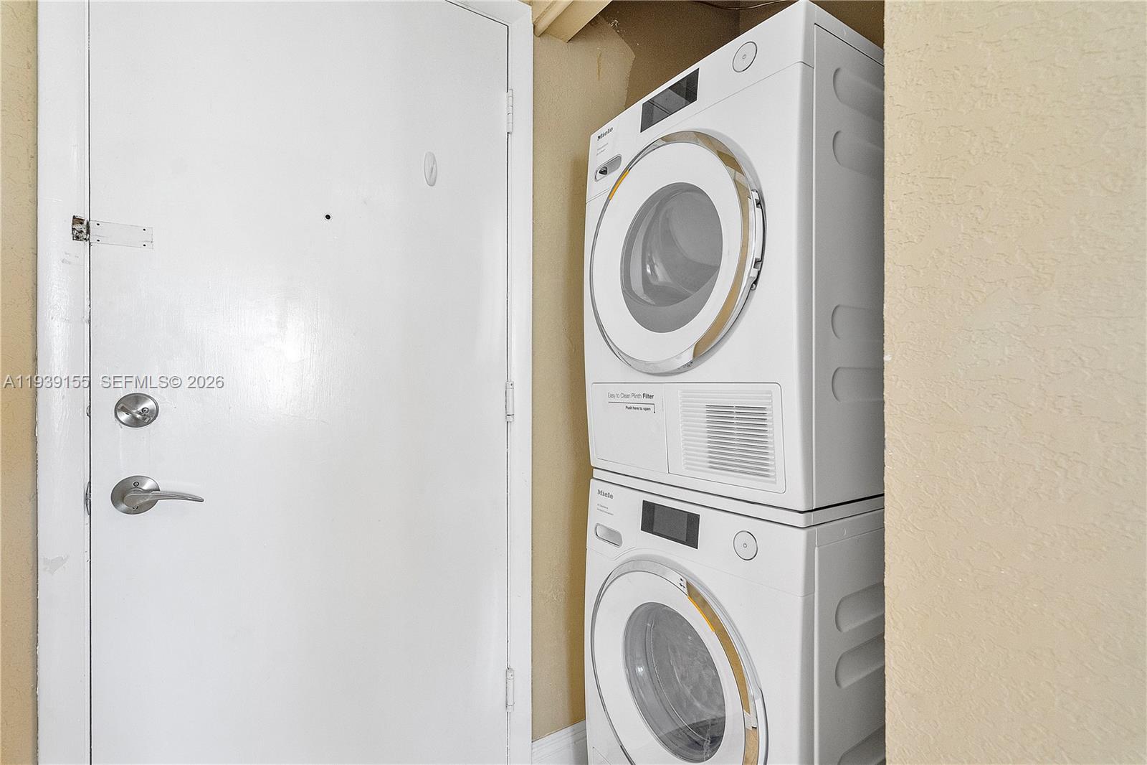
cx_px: 574
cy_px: 382
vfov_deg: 73.7
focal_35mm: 16
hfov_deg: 96.7
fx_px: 510
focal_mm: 16
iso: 2000
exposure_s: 1/30
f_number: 5.6
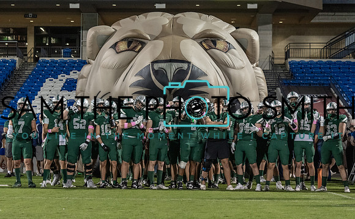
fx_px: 855
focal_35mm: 89
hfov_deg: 23.4
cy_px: 141
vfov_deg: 14.6
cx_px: 157
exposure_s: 1/1250
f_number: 3.2
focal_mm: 70
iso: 4000
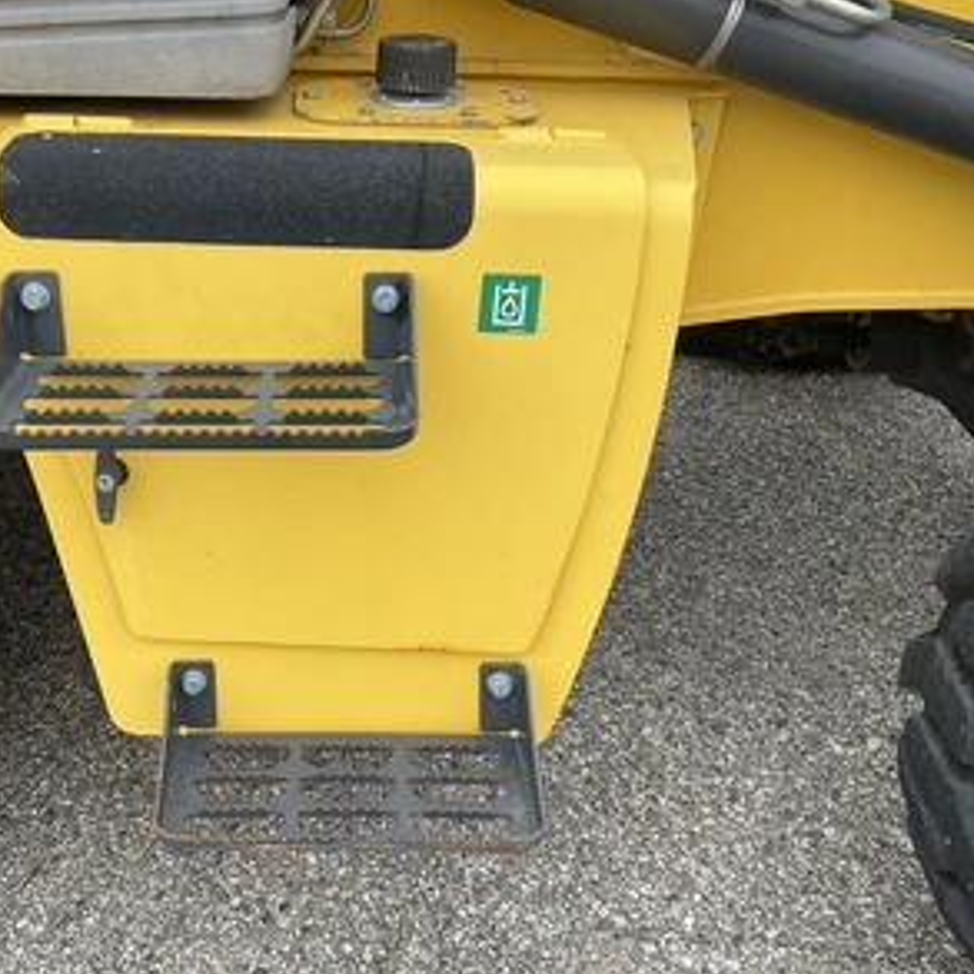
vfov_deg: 47.2
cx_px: 312
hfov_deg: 46.4
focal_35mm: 35
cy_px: 492
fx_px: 1114
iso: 25
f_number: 1.8
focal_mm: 3
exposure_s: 1/358
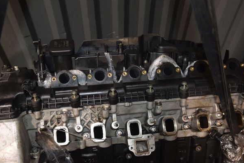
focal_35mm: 42
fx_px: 285
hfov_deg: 46.4
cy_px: 86
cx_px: 117
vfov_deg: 31.9
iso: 800
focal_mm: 26
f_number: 5
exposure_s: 1/60
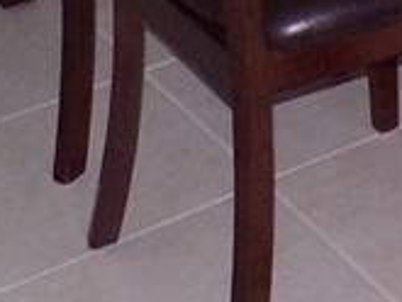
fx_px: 1732
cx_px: 609
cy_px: -553
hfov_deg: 12.6
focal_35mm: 149
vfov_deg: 8.6
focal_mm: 4.3
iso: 320
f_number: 3
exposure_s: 1/60
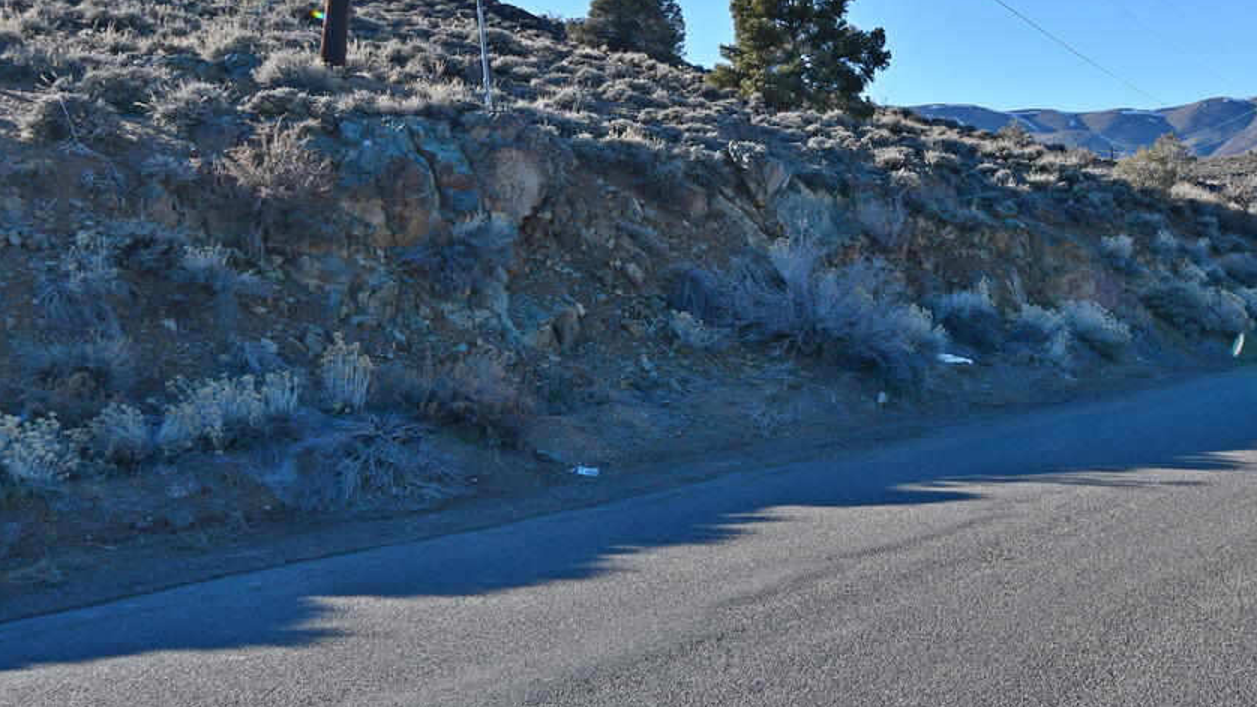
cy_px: 186
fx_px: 1500
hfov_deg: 44.7
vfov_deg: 26.2
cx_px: 849
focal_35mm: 45
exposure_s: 1/250
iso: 100
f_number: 8
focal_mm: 20
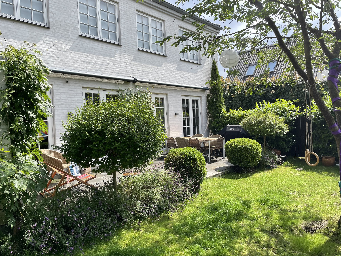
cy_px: 125
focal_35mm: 27
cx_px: 170
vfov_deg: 51.4
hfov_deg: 65.3
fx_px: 266
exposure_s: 1/2092
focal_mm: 4.2
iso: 32
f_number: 1.6
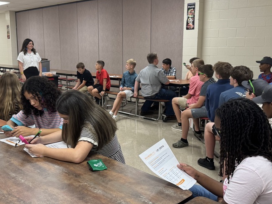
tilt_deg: -7.9
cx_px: 127
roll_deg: +0.0
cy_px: 99
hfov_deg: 48.9
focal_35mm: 38
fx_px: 299
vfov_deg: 37.7
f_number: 1.78
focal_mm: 6.76
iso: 200
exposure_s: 1/67
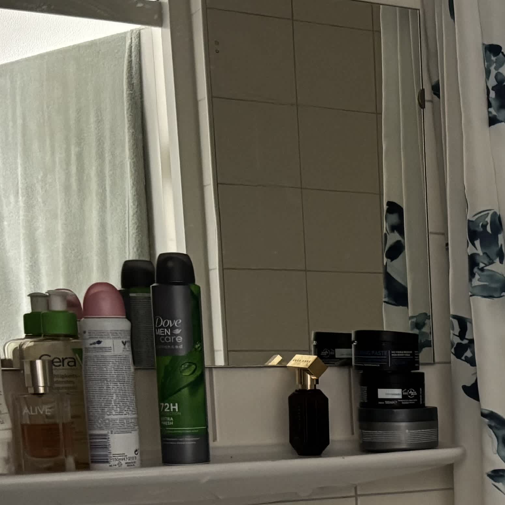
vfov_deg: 19.8
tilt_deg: -7.8
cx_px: 808
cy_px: 512
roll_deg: +0.7
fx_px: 1403
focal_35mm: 85
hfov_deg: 17.8
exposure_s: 1/40
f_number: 1.6
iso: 640
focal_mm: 6
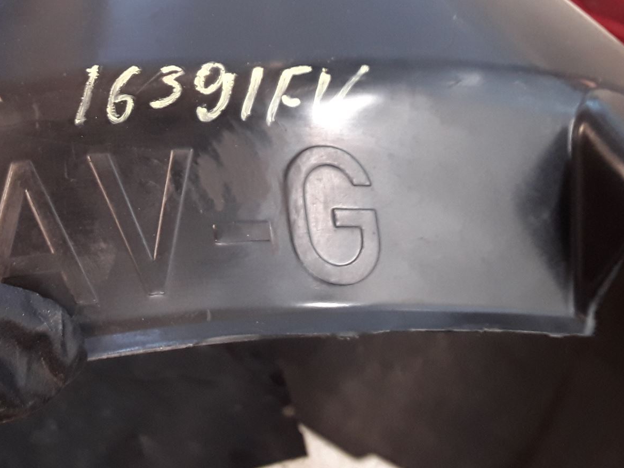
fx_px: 883
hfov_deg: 37.4
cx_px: 117
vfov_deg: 29.0
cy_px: 93
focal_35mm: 49
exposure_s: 1/17
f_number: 1.9
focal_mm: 2.91
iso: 100
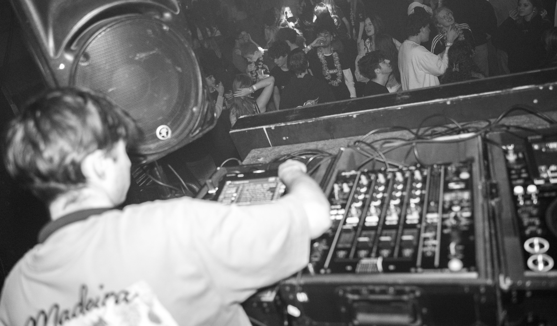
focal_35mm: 32
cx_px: 278
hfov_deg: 60.3
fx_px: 480
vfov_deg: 37.5
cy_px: 140
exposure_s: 1/200
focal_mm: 31
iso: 2500
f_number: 2.8
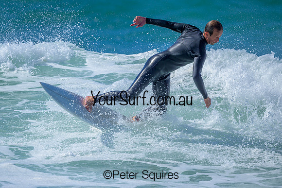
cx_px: 113
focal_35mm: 960
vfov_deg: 1.4
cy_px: 113
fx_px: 7519
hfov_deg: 2.1
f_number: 6.3
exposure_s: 1/2000
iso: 180
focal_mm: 800
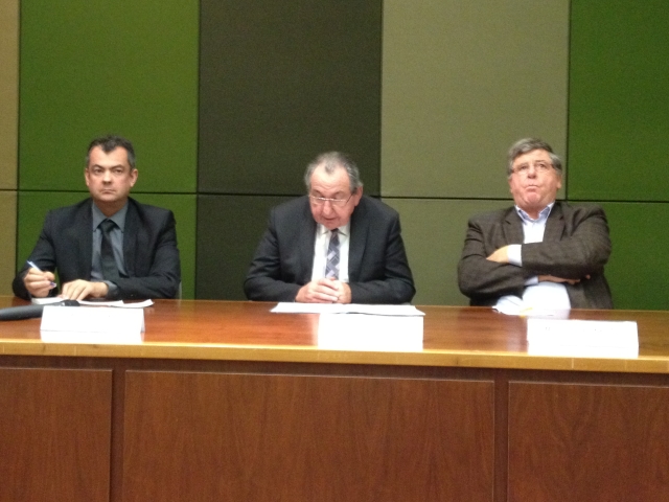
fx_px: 676
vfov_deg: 40.7
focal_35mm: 35
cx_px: 334
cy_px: 251
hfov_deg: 52.6
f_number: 2.4
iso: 400
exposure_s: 1/20
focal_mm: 4.28
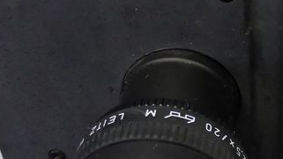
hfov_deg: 23.7
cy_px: 176
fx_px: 652
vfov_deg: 13.6
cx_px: 260
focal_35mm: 87
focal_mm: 4.3
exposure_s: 1/40
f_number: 3.3
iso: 400
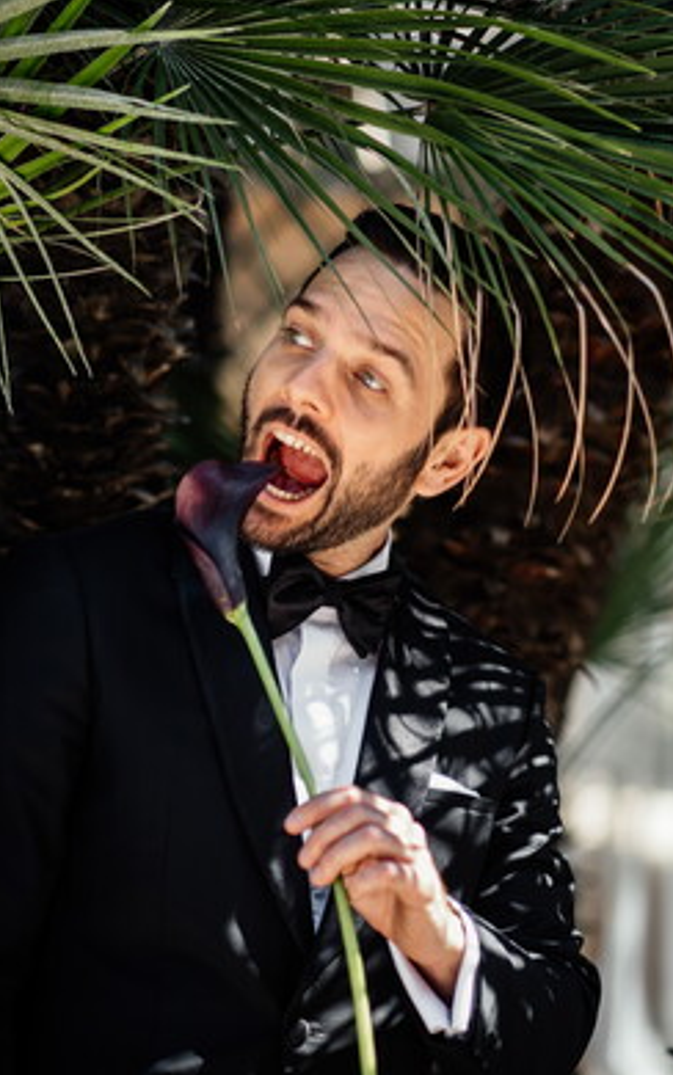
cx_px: 367
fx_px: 3842
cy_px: 540
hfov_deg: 10.0
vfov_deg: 15.9
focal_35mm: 131
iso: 250
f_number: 2.2
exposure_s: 1/1000
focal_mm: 85
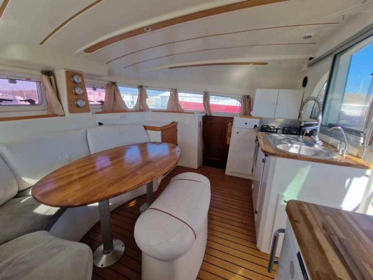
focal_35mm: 13
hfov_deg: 106.2
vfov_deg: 90.0
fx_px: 140
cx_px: 186
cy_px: 140
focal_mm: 2.2
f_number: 2.2
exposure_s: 1/532
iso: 50
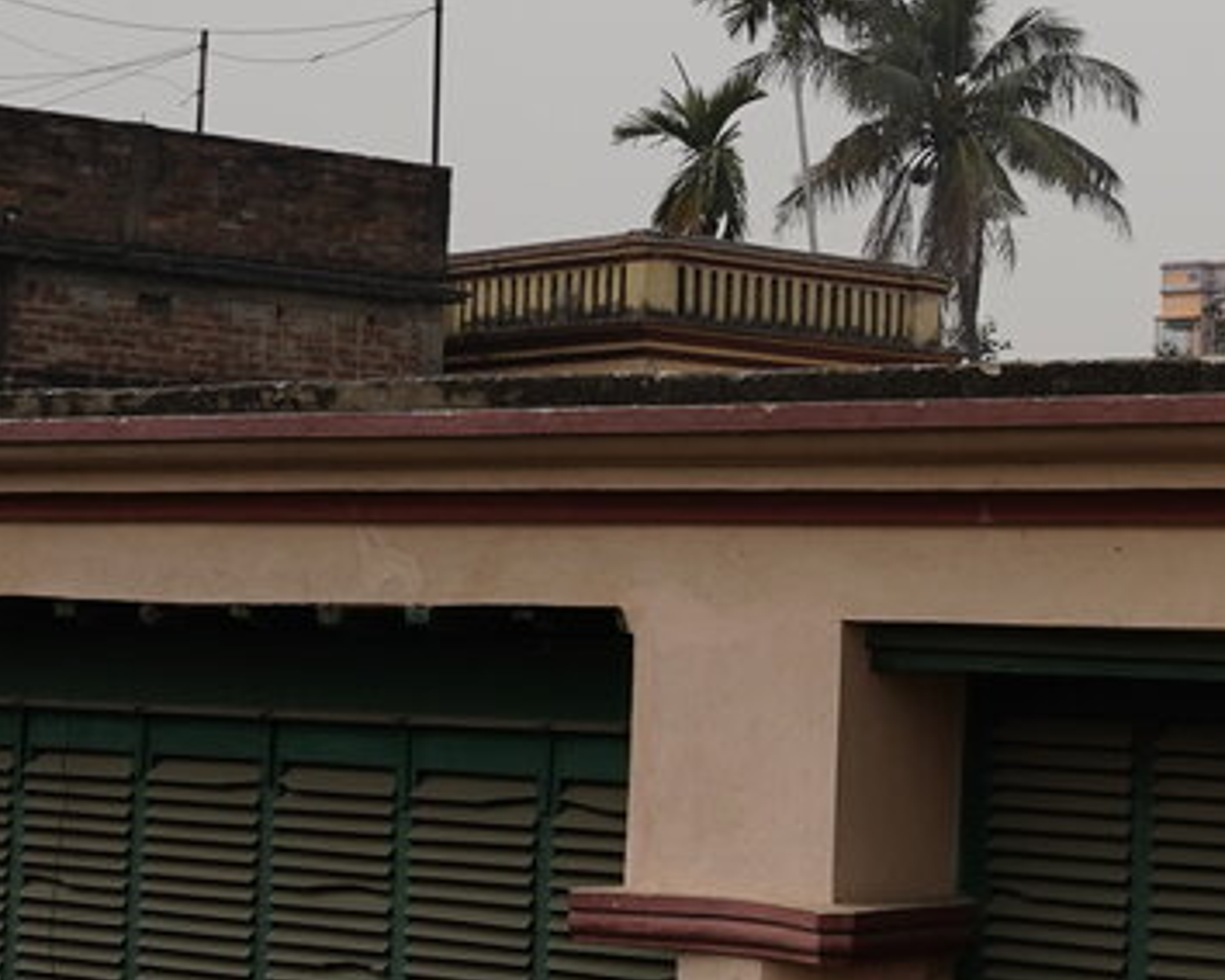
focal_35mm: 89
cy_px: 362
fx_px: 3226
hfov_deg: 19.6
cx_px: 1644
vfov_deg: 17.2
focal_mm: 24
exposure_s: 1/2000
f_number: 5.6
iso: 250
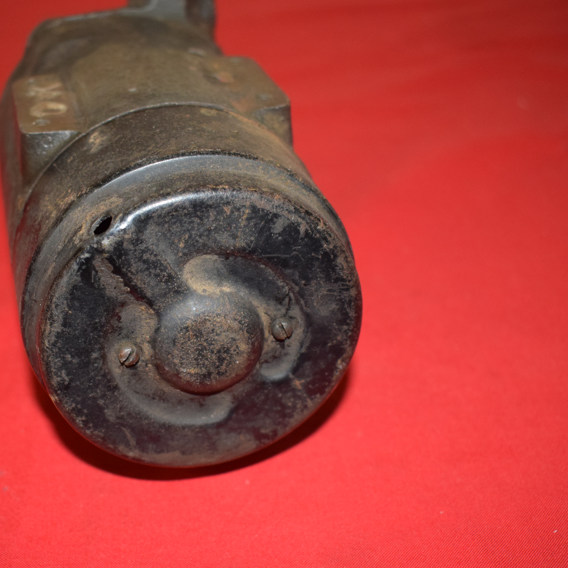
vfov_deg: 31.6
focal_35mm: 54
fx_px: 1002
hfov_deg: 31.4
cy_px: 284
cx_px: 195
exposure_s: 1/200
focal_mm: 28
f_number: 5
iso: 1250
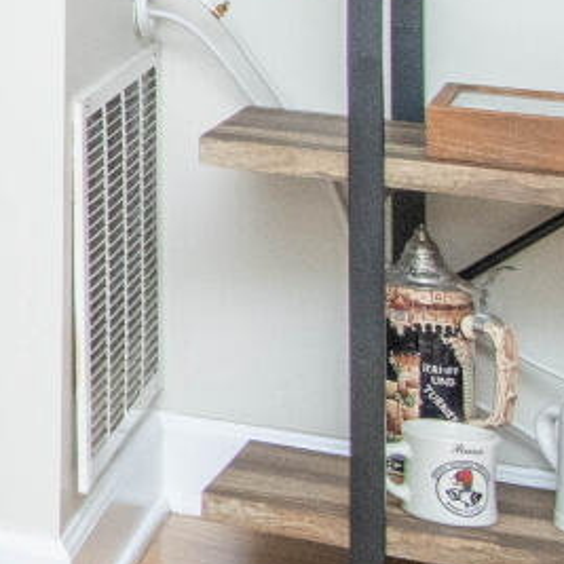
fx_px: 2820
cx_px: -1971
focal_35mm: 153
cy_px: -539
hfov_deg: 7.0
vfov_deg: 10.5
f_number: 9
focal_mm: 16
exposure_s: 1/250
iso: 500
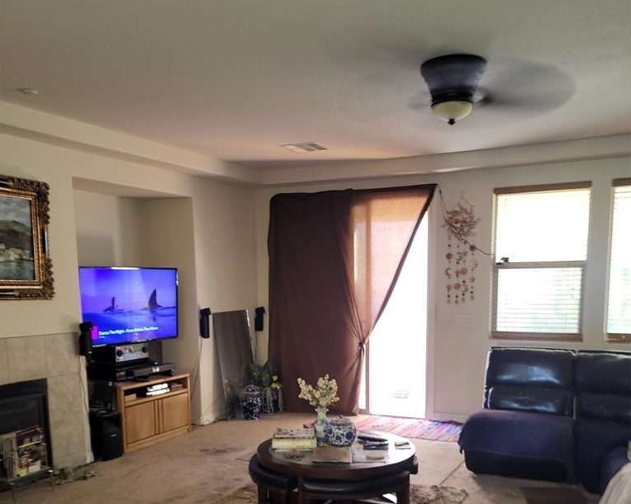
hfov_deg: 52.8
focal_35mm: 34
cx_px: 316
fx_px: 635
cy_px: 379
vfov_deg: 42.0
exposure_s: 1/9.99
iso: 160
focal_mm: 5.4
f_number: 1.8
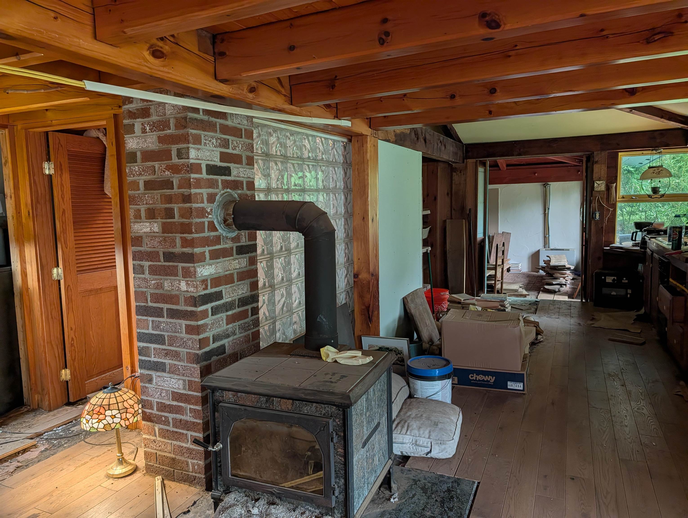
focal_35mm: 24
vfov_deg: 56.9
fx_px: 478
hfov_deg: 71.5
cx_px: 344
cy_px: 259
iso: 29
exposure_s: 1/60
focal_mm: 6.9
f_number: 1.68
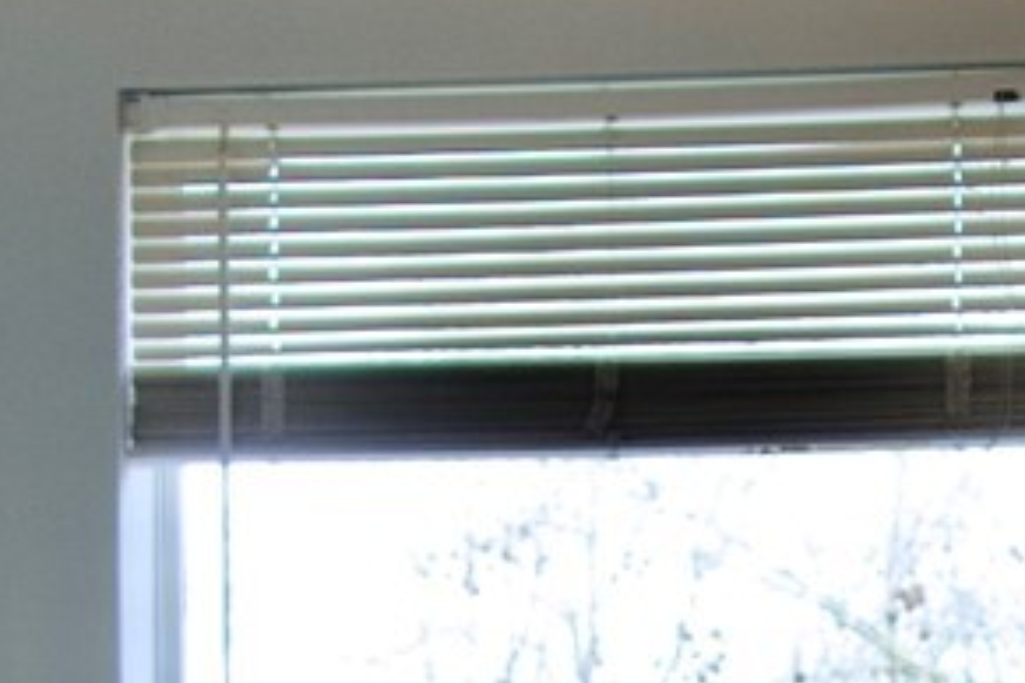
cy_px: 1266
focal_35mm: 140
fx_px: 3986
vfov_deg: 9.3
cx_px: 819
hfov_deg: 14.6
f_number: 1.8
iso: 200
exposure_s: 1/250
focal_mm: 9.4
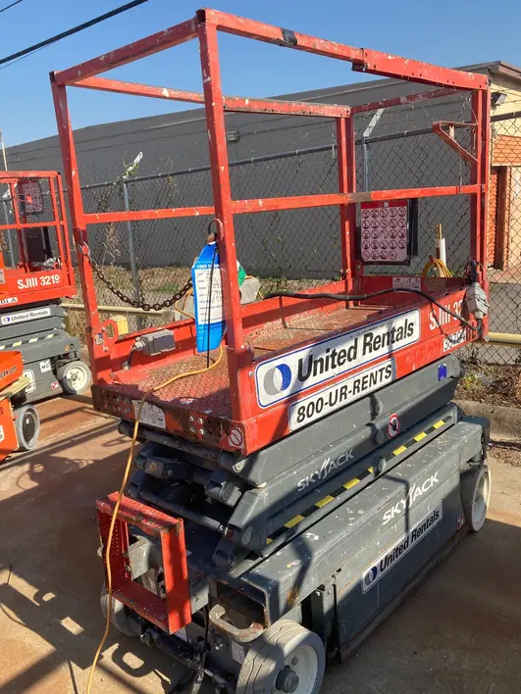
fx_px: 582
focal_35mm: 29
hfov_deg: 48.2
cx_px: 262
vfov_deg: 61.7
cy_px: 347
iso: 20
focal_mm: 3.99
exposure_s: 1/1567
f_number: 1.8
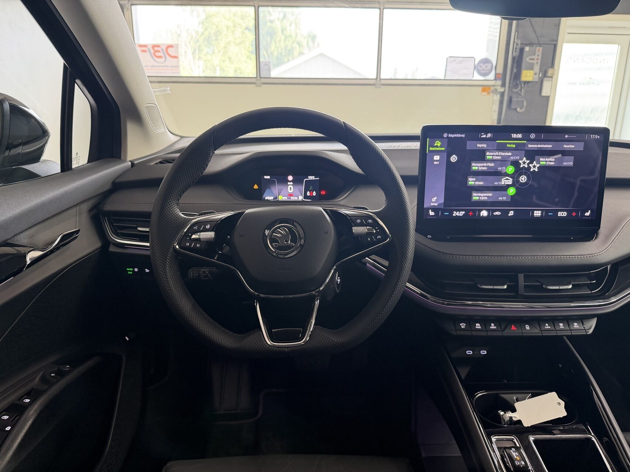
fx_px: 437
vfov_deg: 56.8
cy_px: 236
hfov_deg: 71.6
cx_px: 315
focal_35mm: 24
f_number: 1.78
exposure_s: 1/50
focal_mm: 6.76
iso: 200
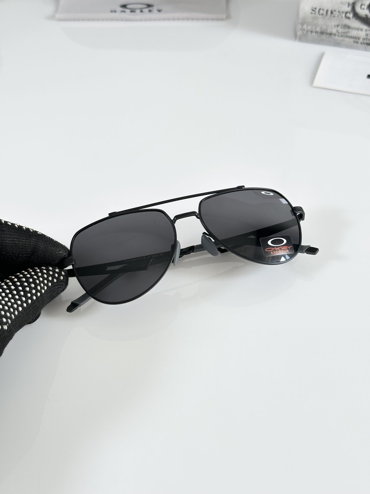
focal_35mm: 48
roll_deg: +0.0
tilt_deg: -43.9
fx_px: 684
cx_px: 185
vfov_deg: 39.7
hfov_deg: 30.3
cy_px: 247
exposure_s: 1/121
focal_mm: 6.86
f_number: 1.78
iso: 64
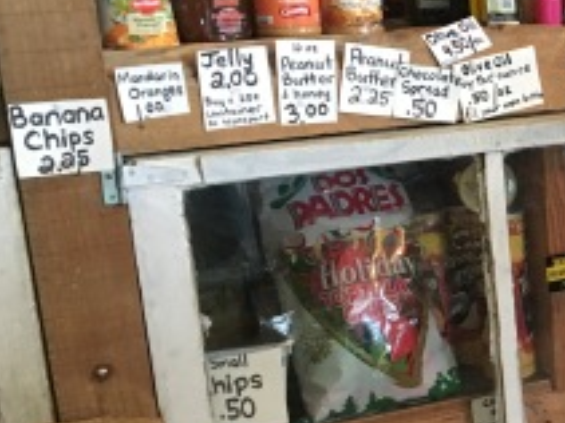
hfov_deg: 19.9
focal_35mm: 88
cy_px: 284
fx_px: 1436
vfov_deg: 16.7
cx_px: 793
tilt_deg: -13.3
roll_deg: +1.7
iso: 200
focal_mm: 4.15
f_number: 2.2
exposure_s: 1/20
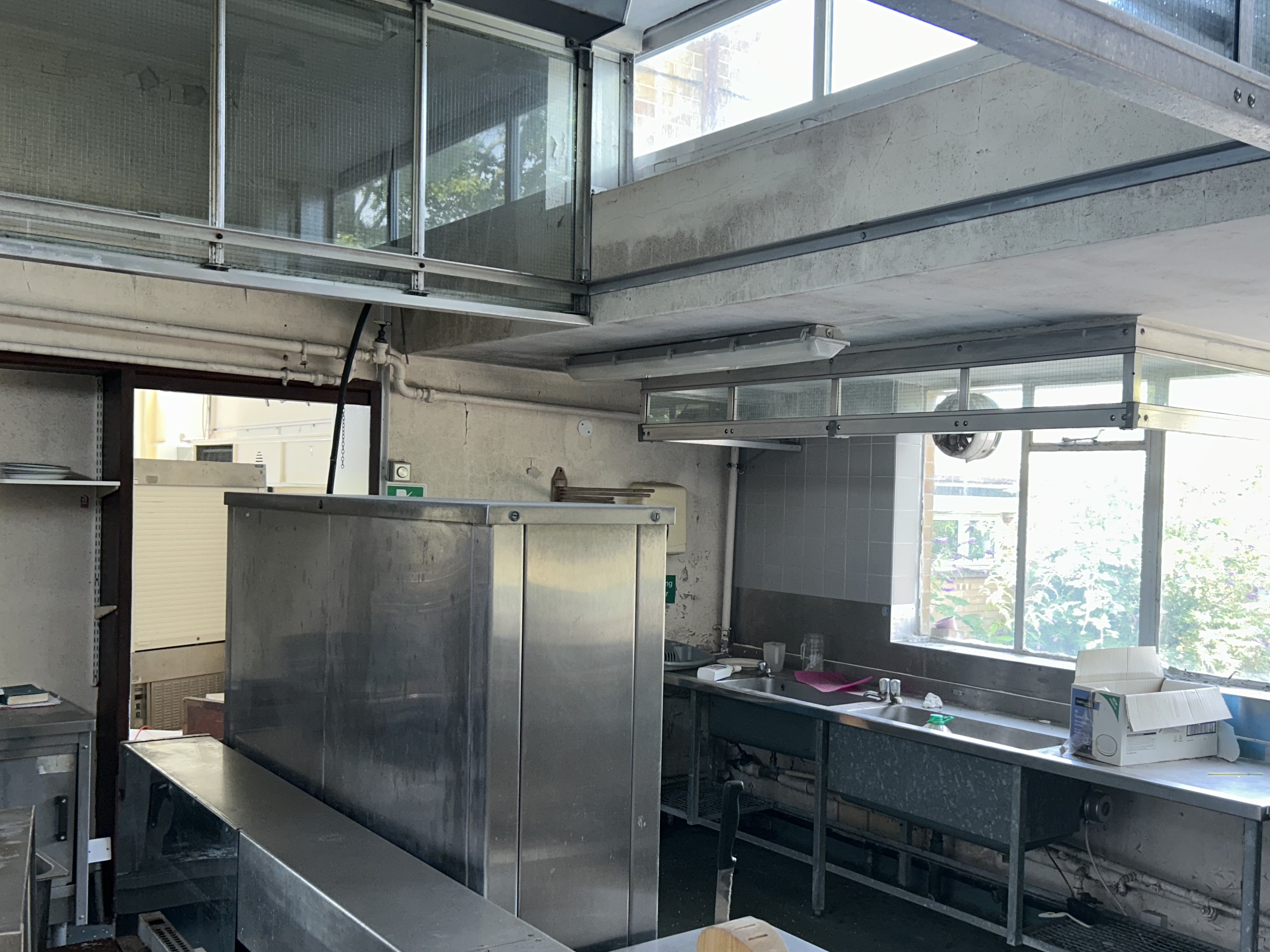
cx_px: 771
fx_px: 1247
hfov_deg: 53.5
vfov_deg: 41.8
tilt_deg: -0.5
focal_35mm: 34
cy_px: 502
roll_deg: -1.5
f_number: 1.5
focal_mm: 5.7
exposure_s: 1/121
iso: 40
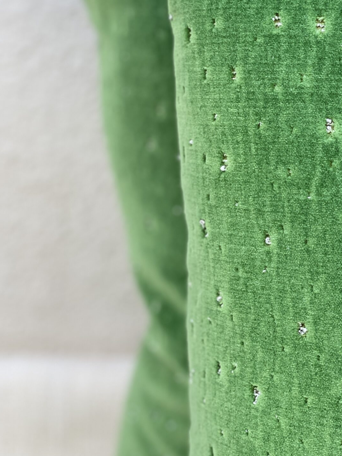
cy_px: 86
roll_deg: -1.1
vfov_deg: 20.8
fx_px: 1225
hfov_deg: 15.8
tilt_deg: -22.0
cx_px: 288
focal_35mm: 93
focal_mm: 6
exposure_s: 1/122
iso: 25
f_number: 2
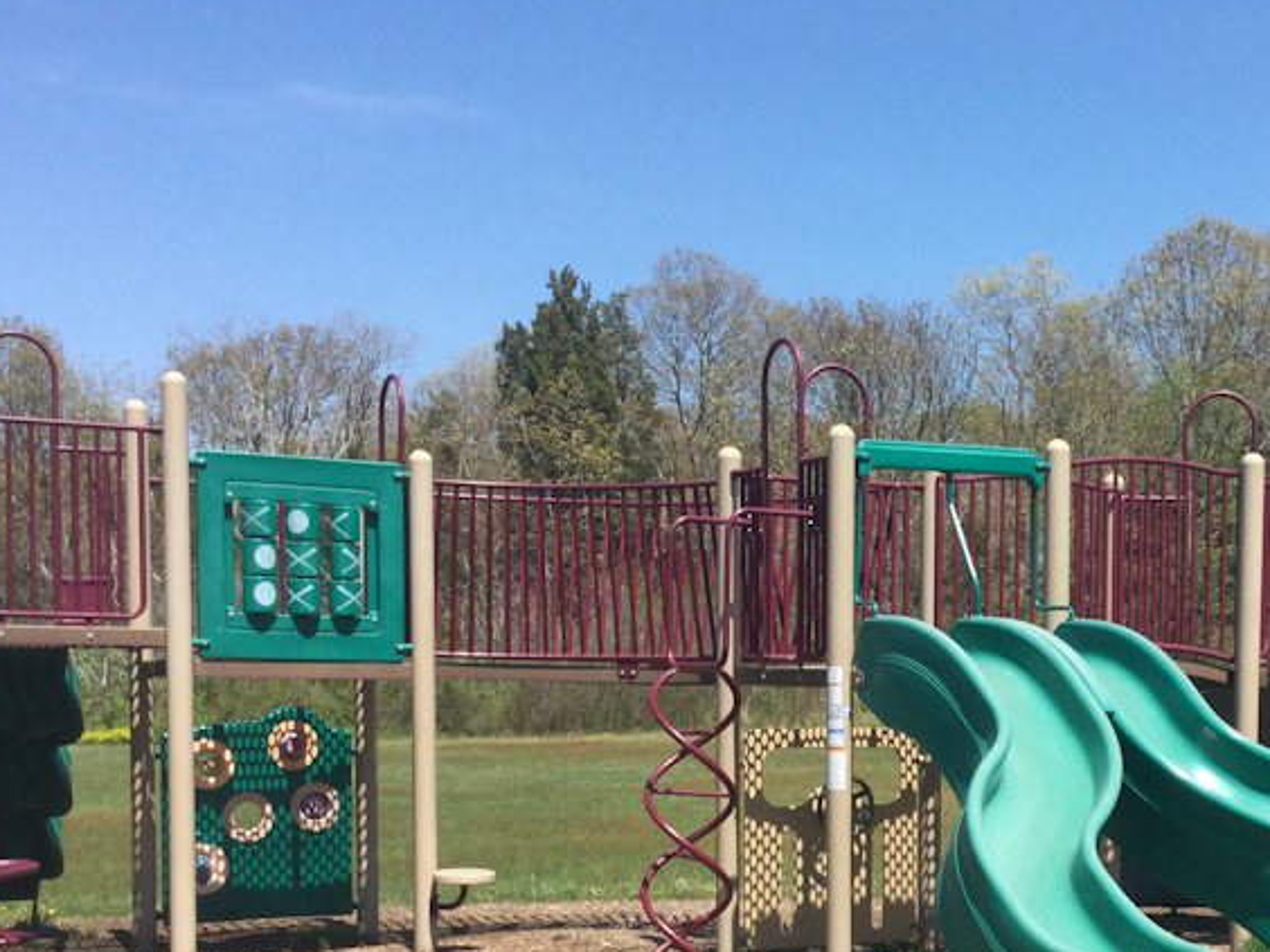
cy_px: 781
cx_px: 919
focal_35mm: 55
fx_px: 2018
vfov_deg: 26.0
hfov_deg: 34.4
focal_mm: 3.3
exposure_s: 1/1058
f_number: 2.4
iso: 25
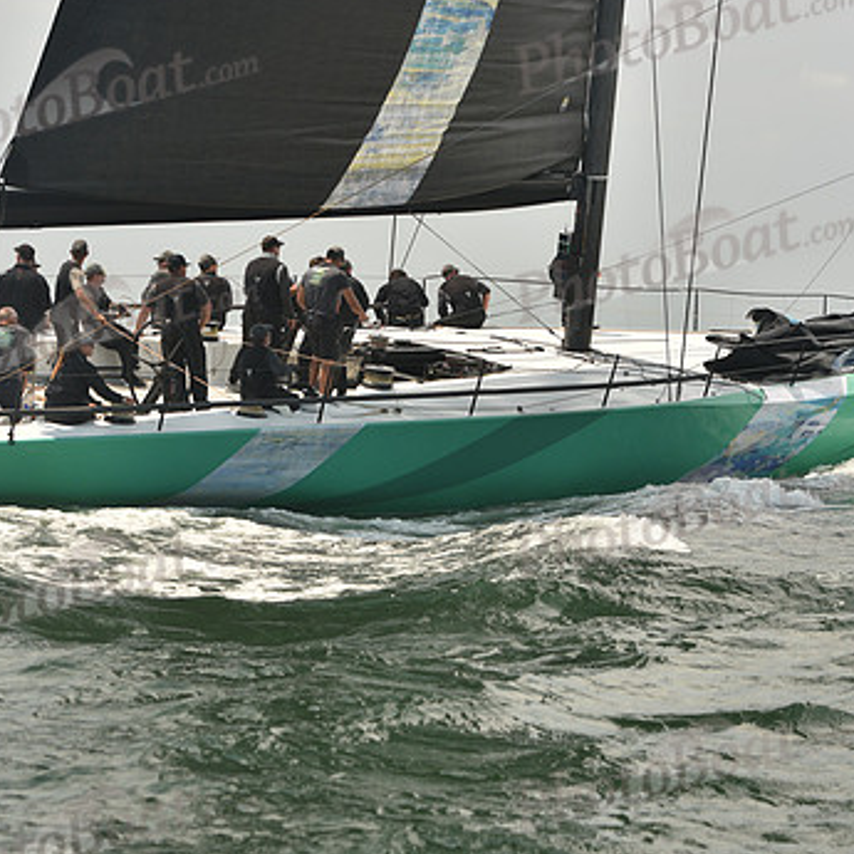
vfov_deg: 17.4
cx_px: 389
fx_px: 2791
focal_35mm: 100
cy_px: 422
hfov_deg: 17.4
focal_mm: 70
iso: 250
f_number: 5.6
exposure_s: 1/640
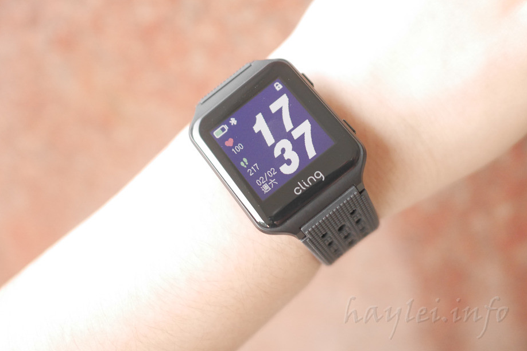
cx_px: 259
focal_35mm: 34
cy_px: 146
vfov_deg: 38.8
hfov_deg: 55.8
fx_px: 498
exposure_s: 1/60
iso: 1600
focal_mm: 15
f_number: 1.7
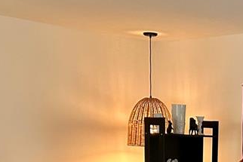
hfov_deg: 22.7
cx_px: 246
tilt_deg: -15.5
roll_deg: -2.3
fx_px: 581
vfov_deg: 14.2
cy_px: 283
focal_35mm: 86
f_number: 1.5
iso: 320
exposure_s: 1/60
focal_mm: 5.7
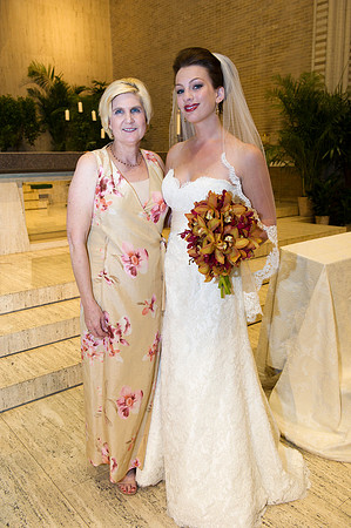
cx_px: 176
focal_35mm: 32
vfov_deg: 58.8
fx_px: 469
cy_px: 264
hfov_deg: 41.0
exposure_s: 1/60
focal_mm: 32
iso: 800
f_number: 5.6
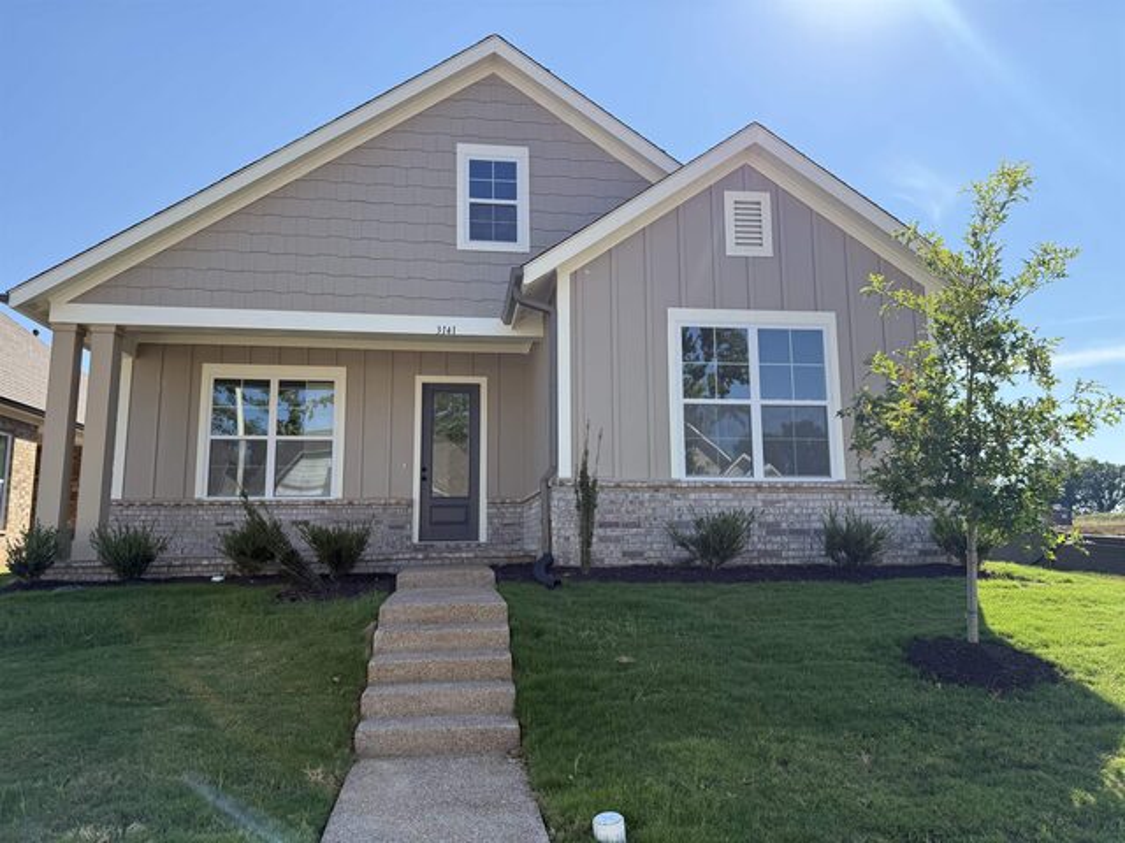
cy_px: 422
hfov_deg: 71.6
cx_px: 562
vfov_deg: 56.8
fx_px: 780
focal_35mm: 24
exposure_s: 1/3279
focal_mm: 6.76
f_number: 1.78
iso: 100
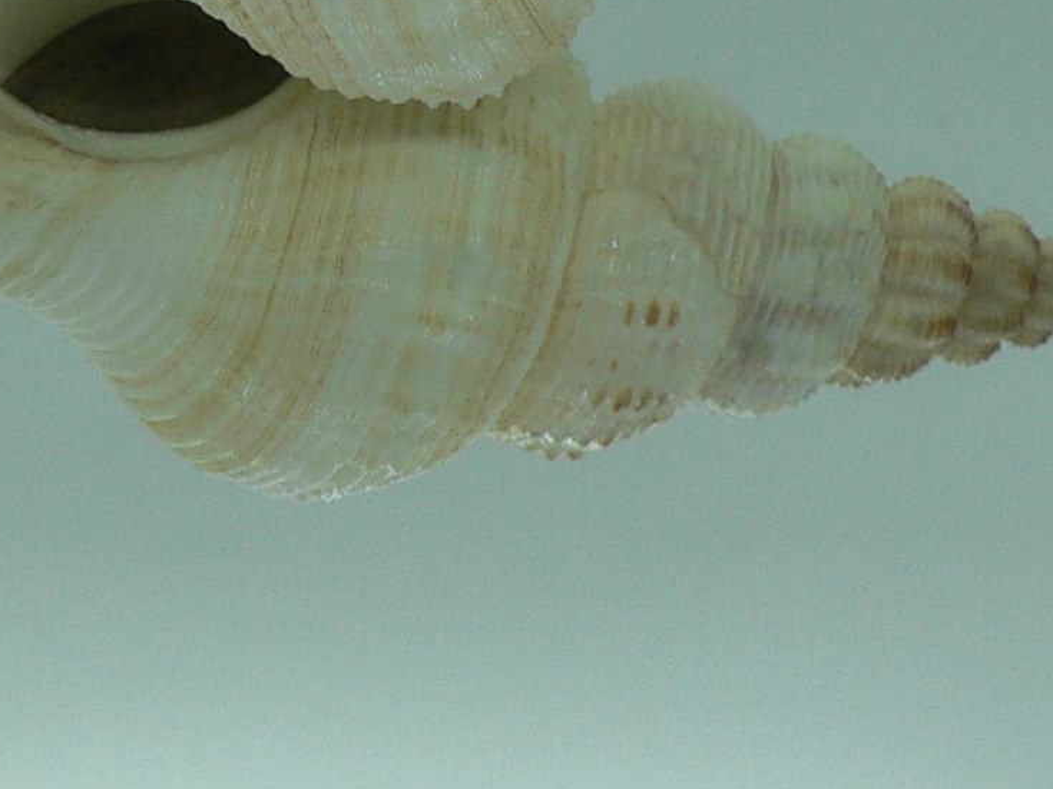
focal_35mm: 96
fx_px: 2920
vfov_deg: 14.7
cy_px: -255
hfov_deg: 20.2
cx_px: 229
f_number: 2.8
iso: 80
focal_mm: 4.6
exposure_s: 1/60
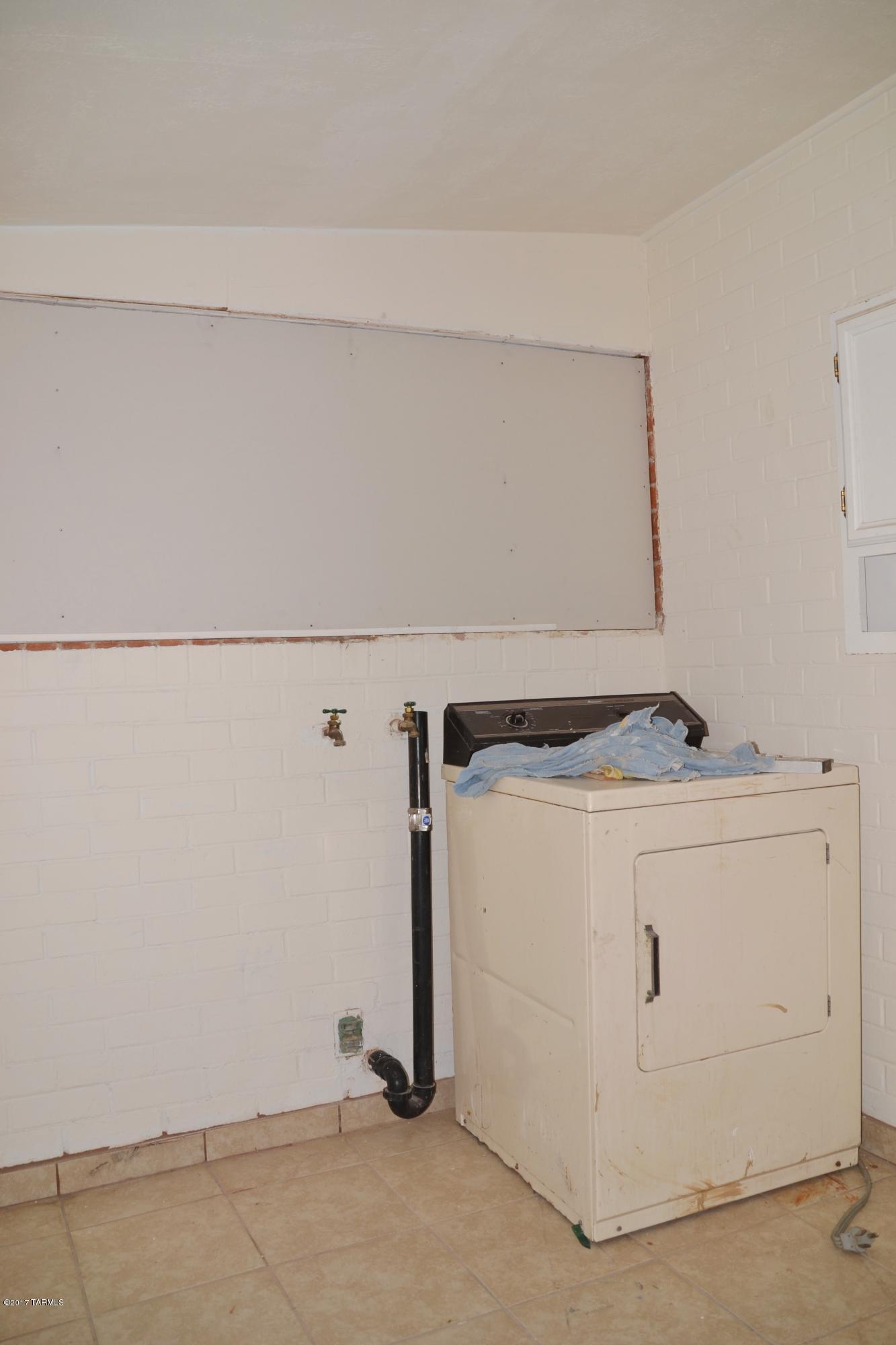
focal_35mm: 30
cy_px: 672
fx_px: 1120
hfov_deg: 43.6
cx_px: 448
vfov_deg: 61.9
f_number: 3.5
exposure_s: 1/60
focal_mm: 20
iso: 100
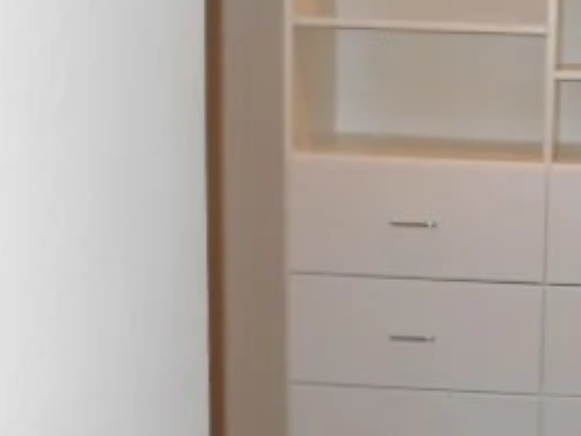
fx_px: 1091
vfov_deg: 22.6
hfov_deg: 28.5
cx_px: 542
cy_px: 191
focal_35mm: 65
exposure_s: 1/25
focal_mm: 4.6
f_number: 3.2
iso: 200
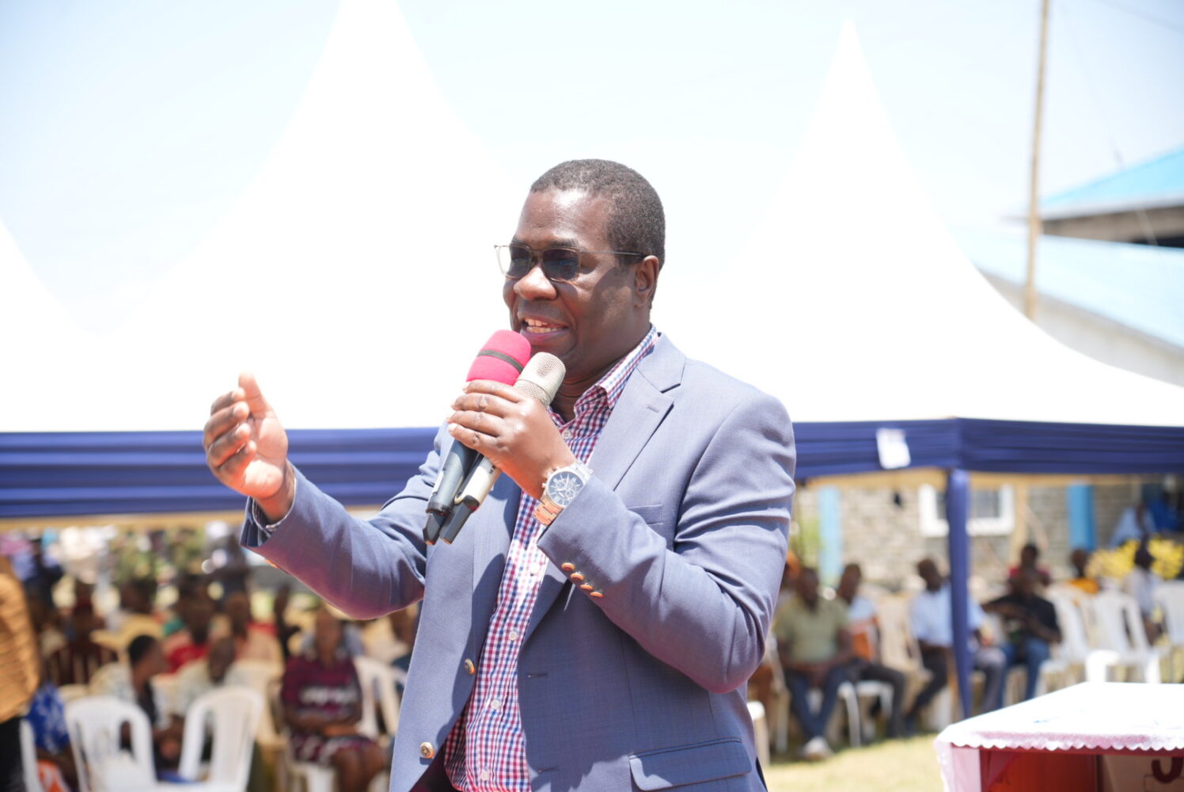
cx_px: 592
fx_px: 2699
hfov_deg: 24.7
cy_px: 396
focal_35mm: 82
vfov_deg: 16.7
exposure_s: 1/250
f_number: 4.5
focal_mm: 82
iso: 125
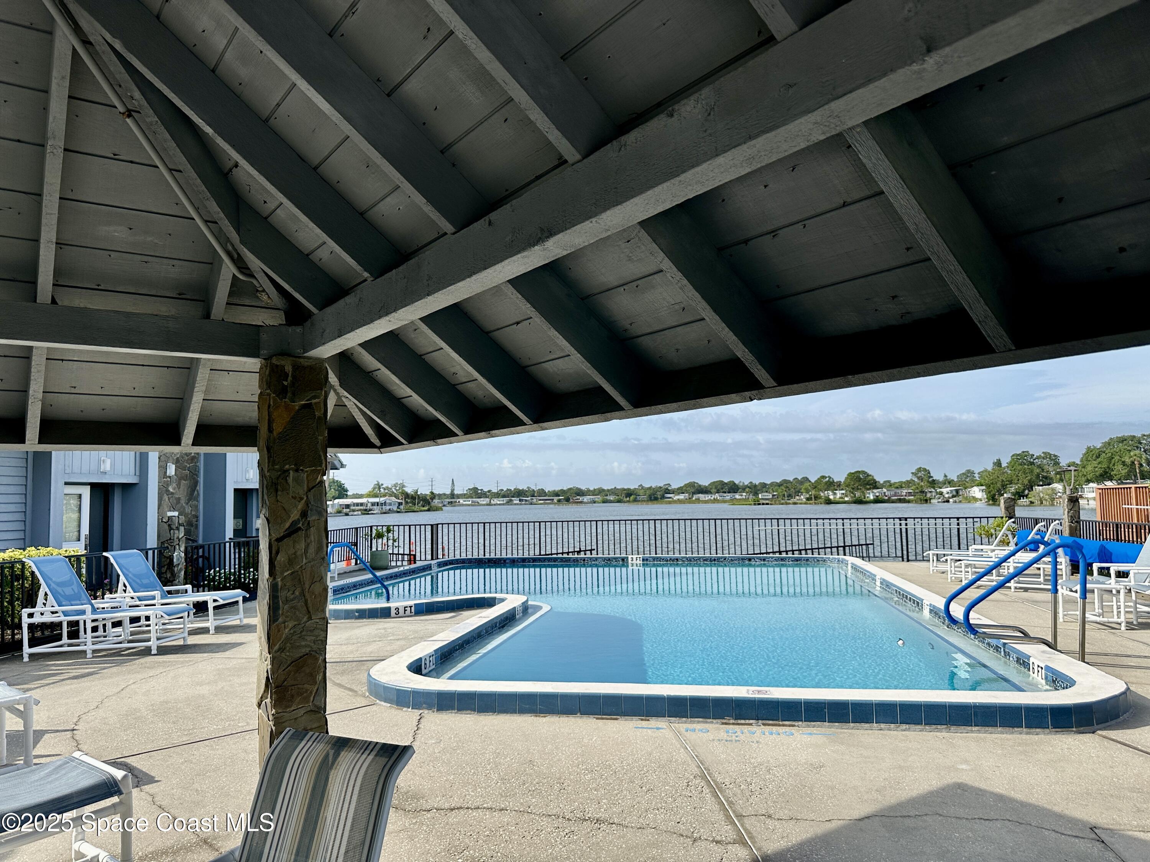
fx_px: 797
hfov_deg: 71.6
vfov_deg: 56.8
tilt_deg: +5.3
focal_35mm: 24
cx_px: 575
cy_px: 431
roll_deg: +1.6
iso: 80
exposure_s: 1/3058
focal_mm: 6.86
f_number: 1.78
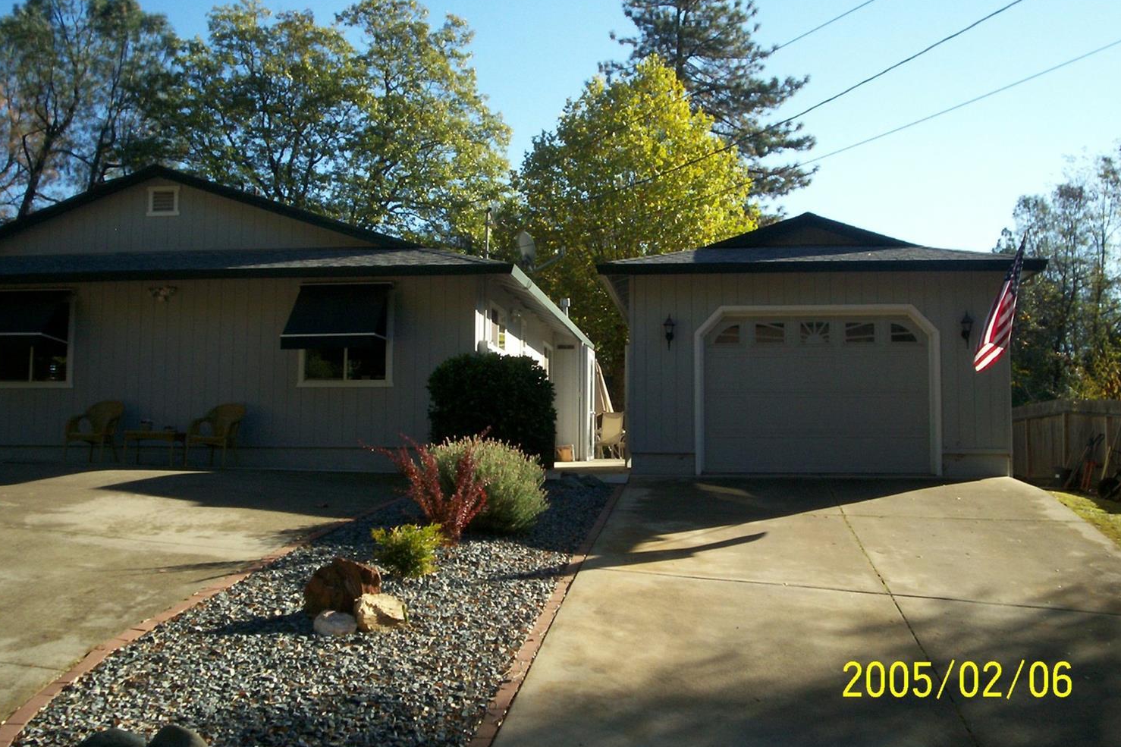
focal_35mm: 38
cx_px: 562
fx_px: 1183
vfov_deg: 35.0
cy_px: 366
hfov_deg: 50.7
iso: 100
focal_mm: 5.9
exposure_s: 1/362
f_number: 4.5
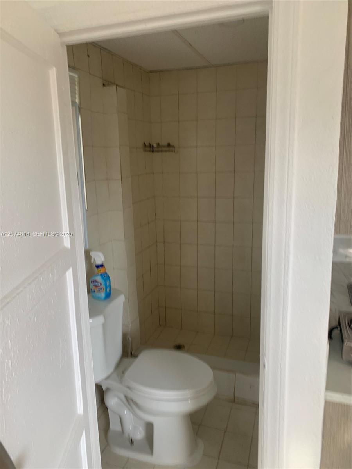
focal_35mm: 26
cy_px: 234
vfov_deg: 67.3
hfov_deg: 53.1
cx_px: 176
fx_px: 353
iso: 100
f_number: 1.8
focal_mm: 4.25
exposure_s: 1/60
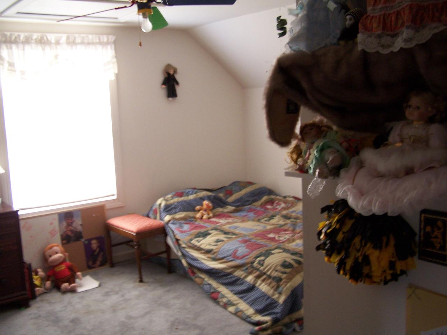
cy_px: 168
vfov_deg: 37.7
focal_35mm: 38
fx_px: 491
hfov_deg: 49.0
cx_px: 224
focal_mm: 6.3
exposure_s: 1/8
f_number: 2.8
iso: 140
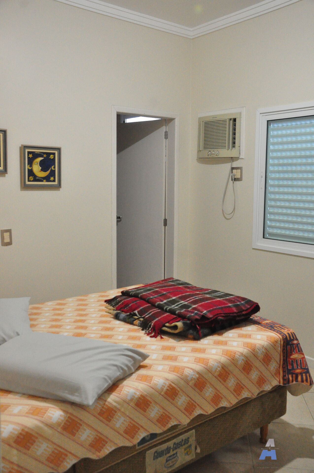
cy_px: 236
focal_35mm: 33
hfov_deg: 39.9
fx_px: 433
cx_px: 157
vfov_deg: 57.3
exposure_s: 1/30
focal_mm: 22
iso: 3200
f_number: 7.1
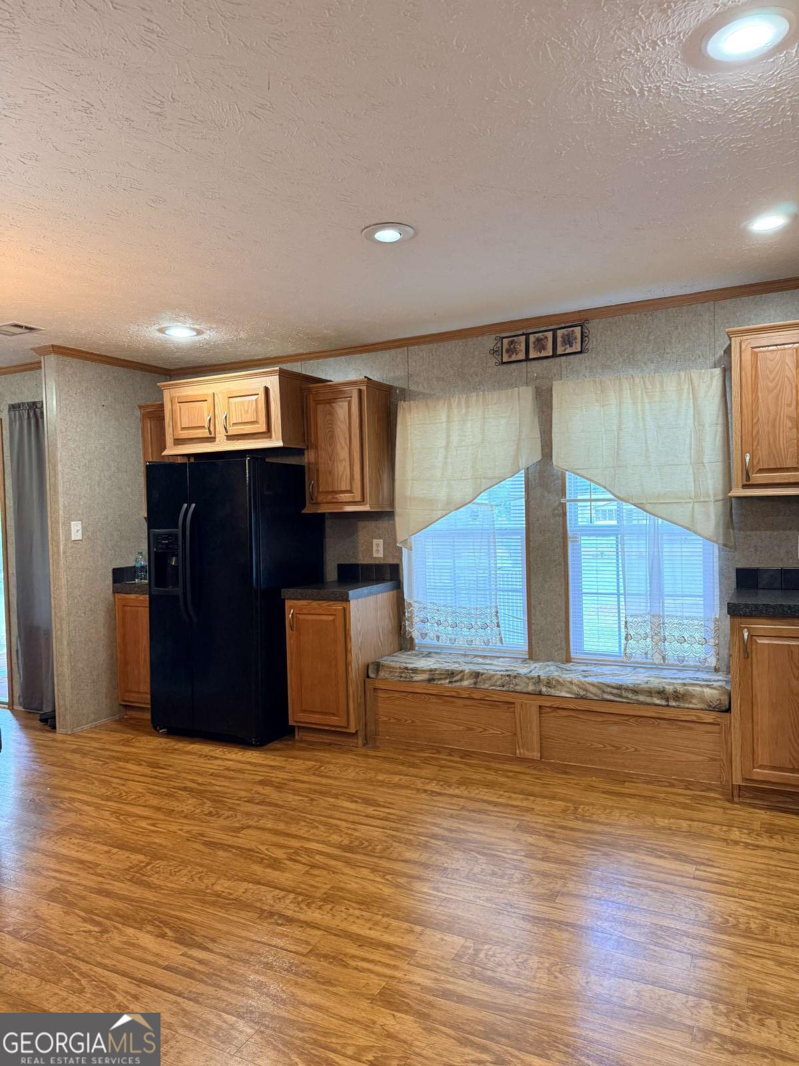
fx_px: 739
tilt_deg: -0.9
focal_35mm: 24
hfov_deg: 56.8
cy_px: 533
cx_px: 400
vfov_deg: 71.6
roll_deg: +1.3
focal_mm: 6.76
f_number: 1.78
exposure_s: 1/60
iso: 200
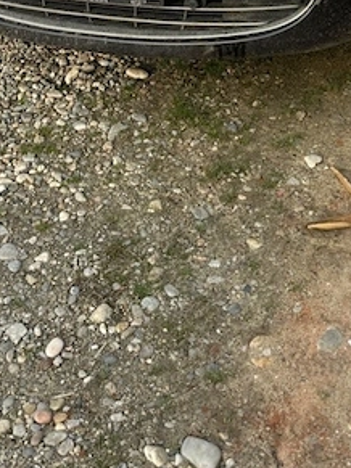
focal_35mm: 66
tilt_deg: -12.0
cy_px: -156
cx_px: 227
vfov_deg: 25.1
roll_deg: -0.6
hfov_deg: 22.2
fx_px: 893
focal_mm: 6.86
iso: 80
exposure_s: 1/1664
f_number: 1.78
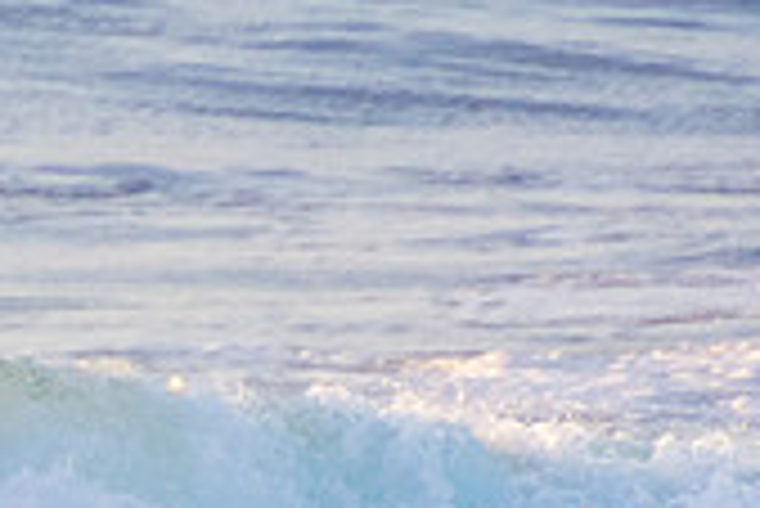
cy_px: 609
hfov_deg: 1.0
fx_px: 44941
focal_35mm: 2127
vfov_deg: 0.6
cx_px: -472
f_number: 5.6
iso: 800
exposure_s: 1/1250
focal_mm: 400
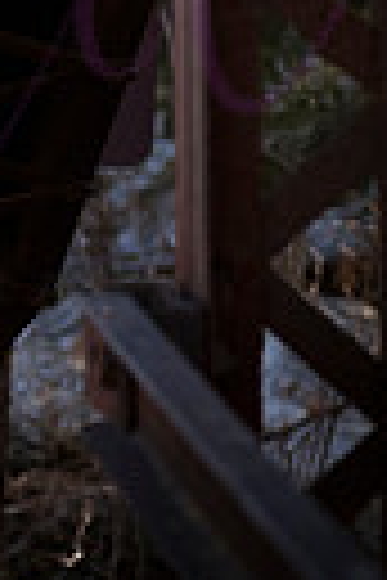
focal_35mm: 390
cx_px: -266
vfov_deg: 5.2
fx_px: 6288
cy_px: -288
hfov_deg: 3.5
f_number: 5
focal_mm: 112
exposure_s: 1/1000
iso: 800
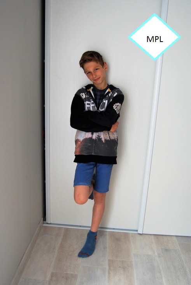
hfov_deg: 45.8
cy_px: 142
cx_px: 96
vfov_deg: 64.5
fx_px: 226
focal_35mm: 28
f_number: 4.5
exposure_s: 1/80
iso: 200
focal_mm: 19
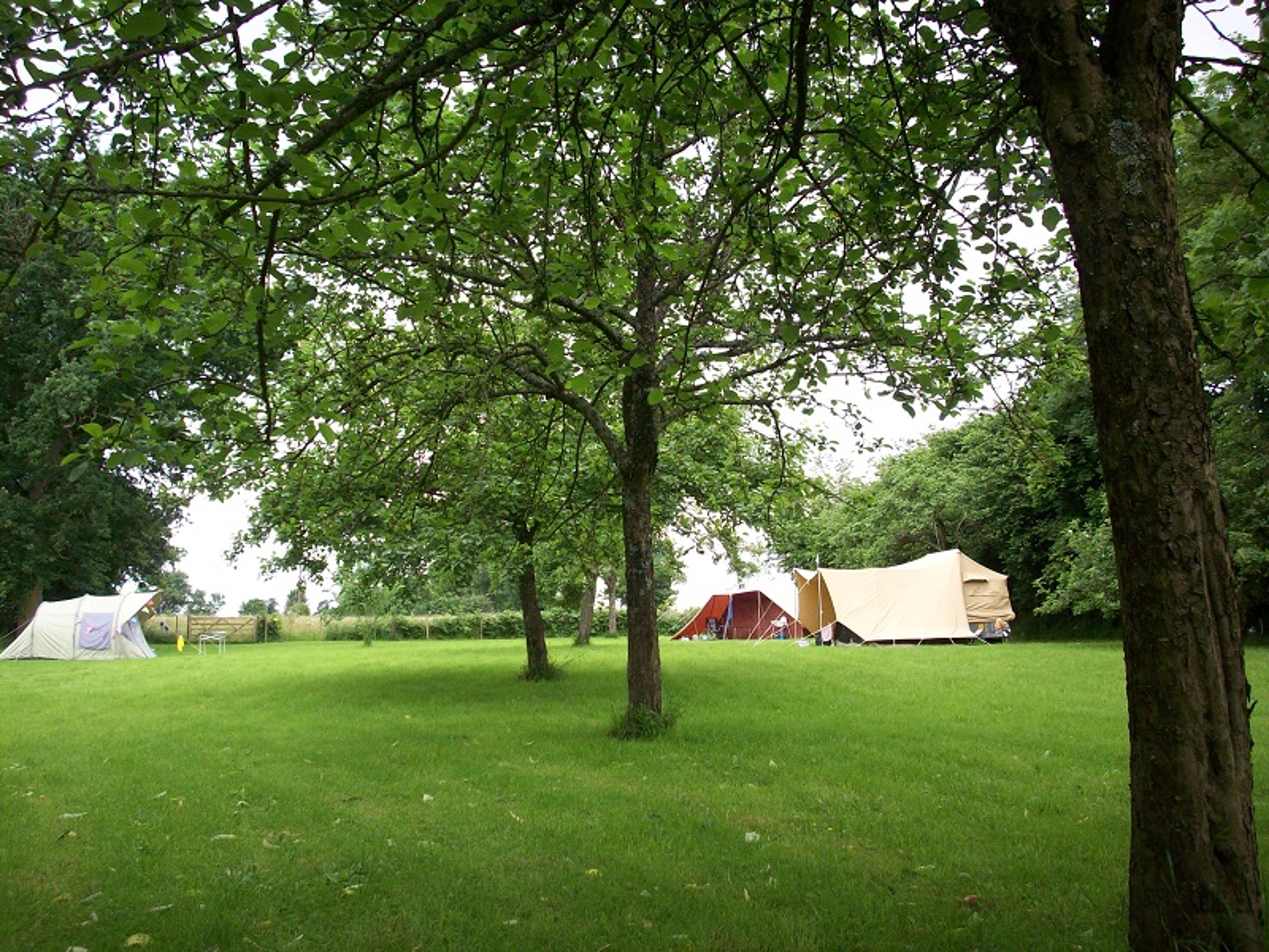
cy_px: 476
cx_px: 634
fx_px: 1356
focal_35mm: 37
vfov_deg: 38.7
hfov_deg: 50.1
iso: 80
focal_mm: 6.2
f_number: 2.8
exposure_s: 1/218
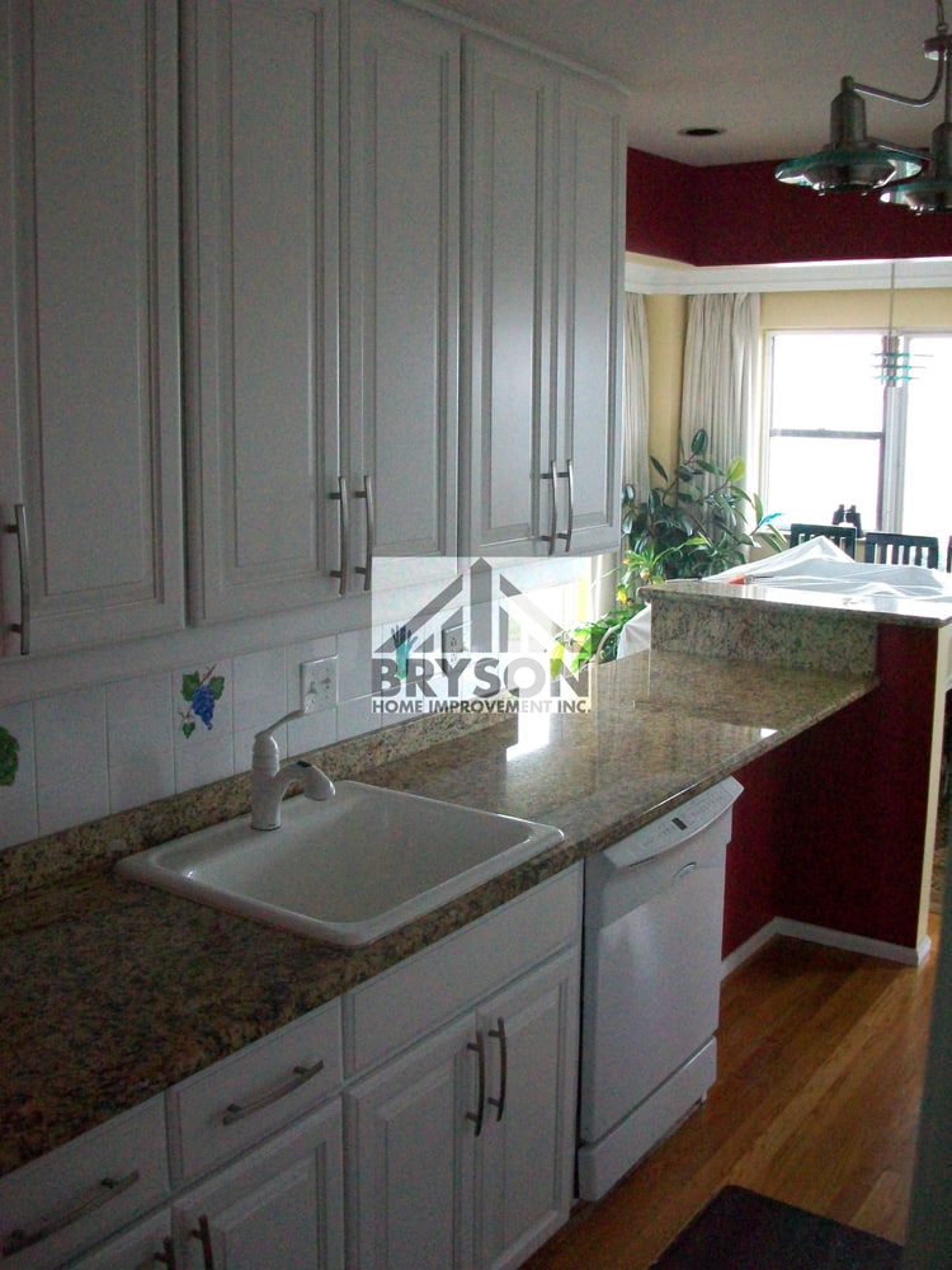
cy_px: 635
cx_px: 476
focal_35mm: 34
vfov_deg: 54.0
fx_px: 1247
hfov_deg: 41.8
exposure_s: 1/125
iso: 417
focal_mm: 5.7
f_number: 2.8
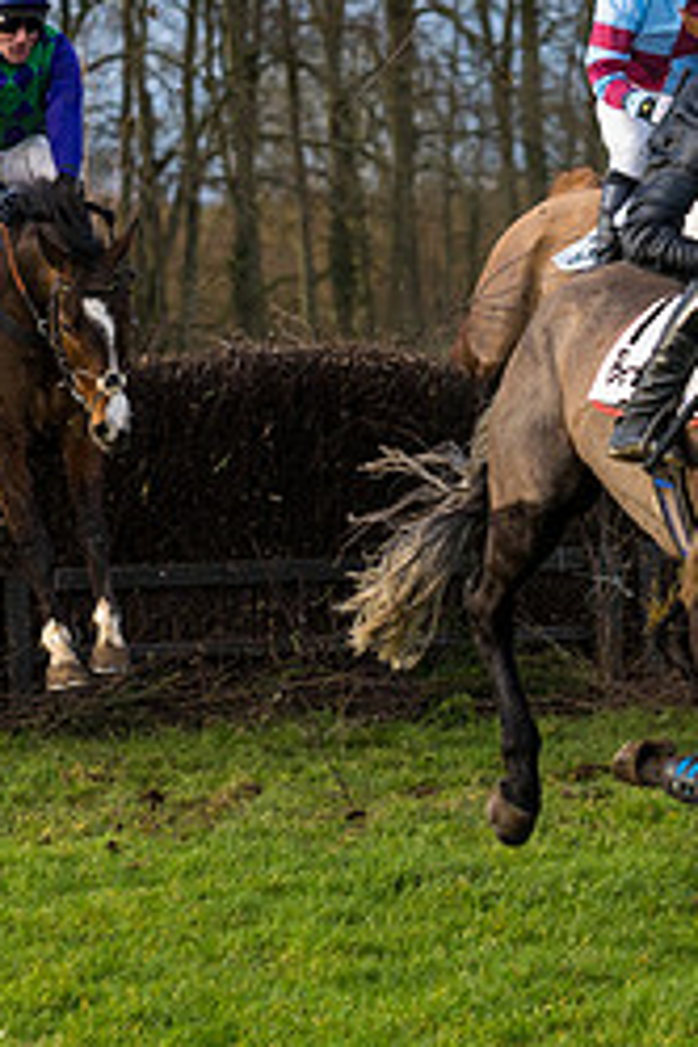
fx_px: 8114
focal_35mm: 279
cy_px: 151
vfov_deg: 7.4
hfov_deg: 4.9
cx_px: 195
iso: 400
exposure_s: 1/1000
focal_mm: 93
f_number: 4
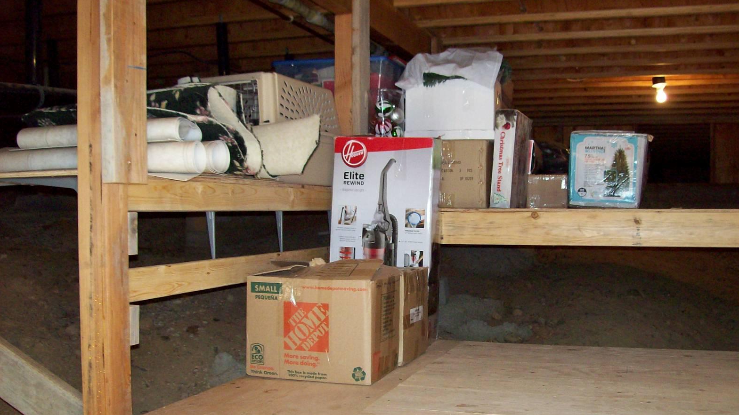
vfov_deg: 29.7
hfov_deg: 50.5
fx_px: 784
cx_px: 376
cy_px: 234
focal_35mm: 40
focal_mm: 6
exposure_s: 1/64
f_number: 2.7
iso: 140
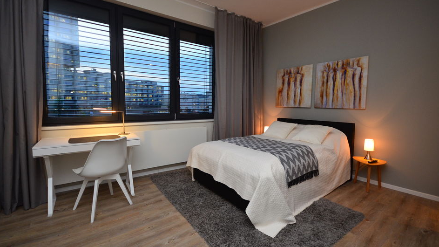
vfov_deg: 67.0
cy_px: 117
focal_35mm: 16
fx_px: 186
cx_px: 221
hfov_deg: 99.4
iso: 800
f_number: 4
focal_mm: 10
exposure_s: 1/60
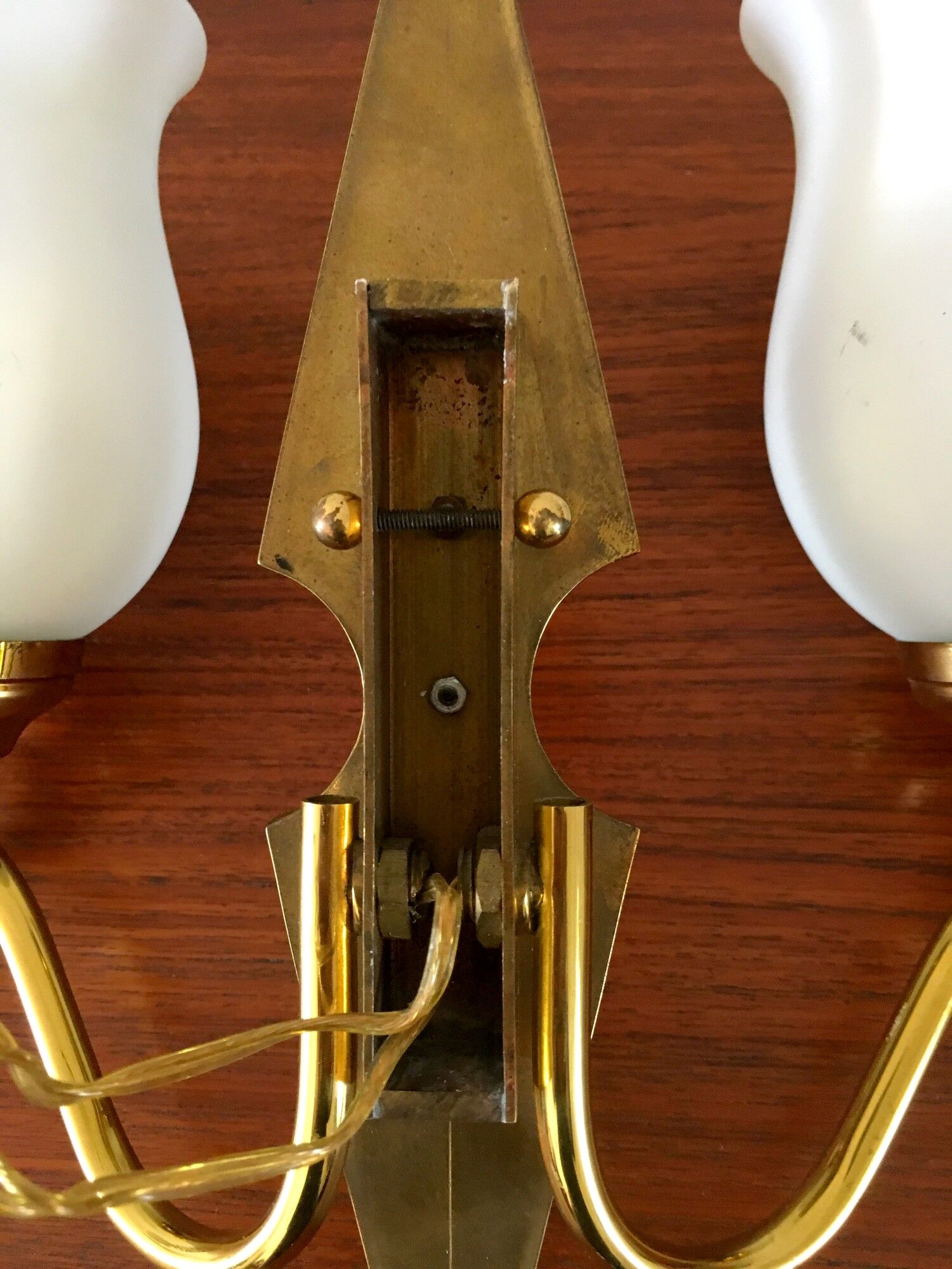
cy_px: 634
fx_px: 1063
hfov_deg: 48.2
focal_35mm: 29
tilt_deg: -72.0
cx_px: 476
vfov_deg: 61.7
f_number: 2.2
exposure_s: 1/25
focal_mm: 4.15
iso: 200
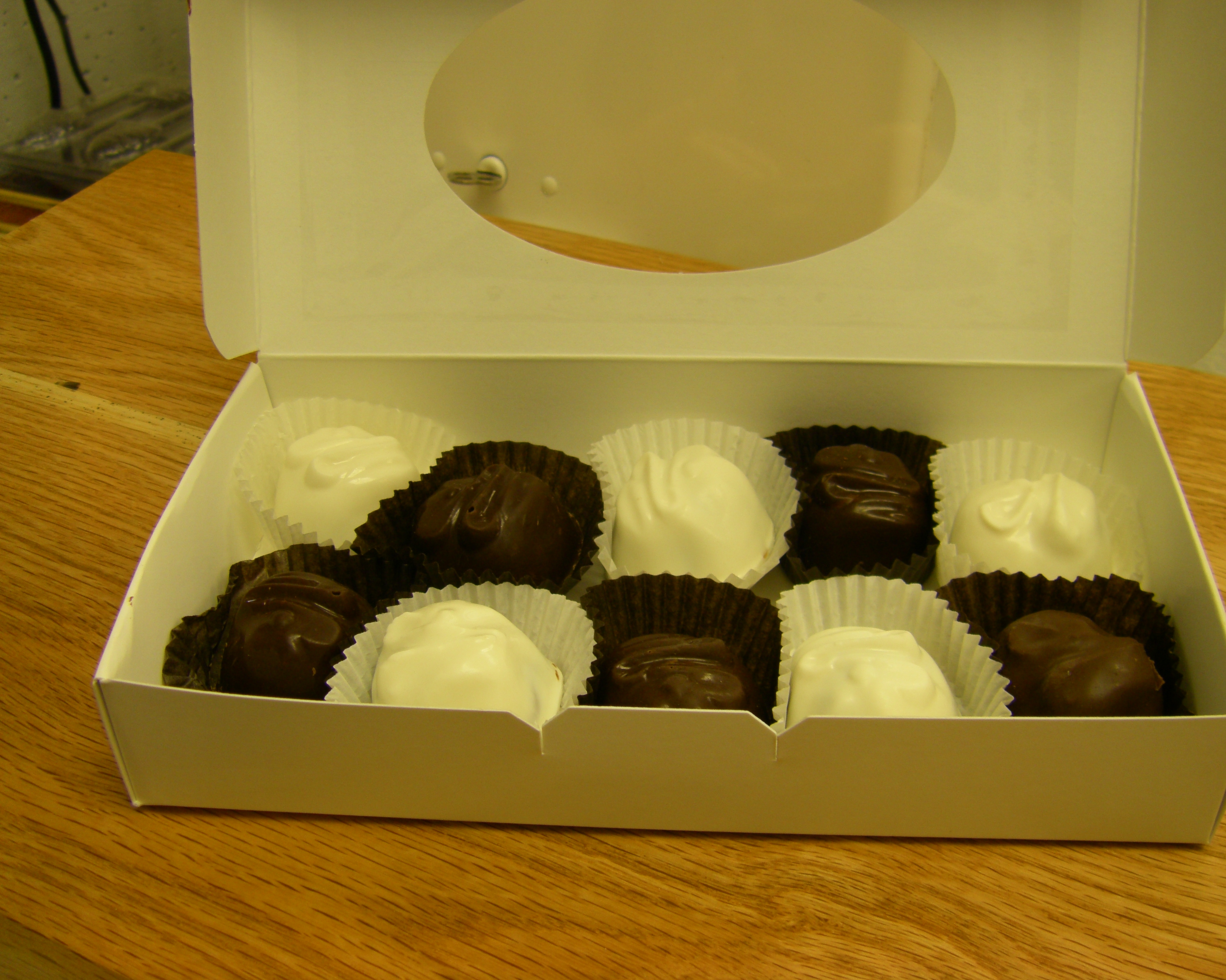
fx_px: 1451
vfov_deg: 37.3
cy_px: 485
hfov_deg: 45.8
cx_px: 651
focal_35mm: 40
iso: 100
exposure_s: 1/50
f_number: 3.5
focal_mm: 6.3
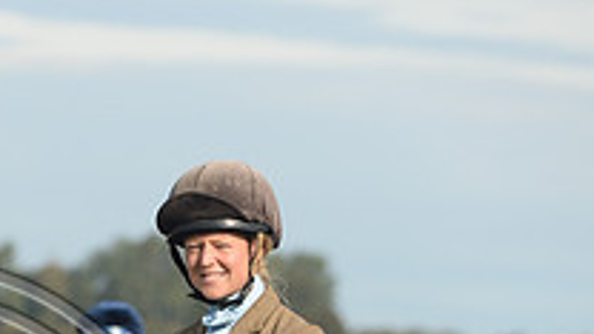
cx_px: -123
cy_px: 511
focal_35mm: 583
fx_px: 9183
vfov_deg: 2.1
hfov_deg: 3.7
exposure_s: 1/1250
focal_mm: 200
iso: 360
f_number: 5
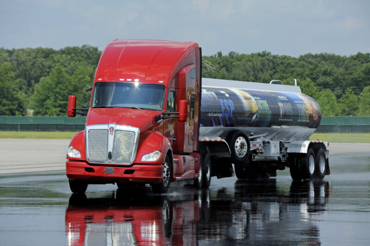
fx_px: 2054
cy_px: 123
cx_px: 185
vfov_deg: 6.9
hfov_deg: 10.3
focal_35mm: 200
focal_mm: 200
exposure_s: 1/640
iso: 160
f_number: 8
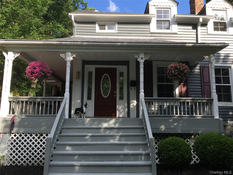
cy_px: 88
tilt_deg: +9.1
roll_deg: -1.0
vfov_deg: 48.2
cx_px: 116
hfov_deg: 61.7
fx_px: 195
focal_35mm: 29
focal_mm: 4.15
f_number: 2.2
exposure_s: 1/578
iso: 25
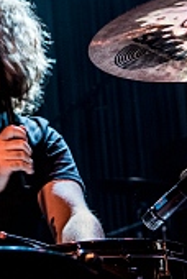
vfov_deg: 12.1
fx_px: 1311
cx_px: 81
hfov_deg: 8.2
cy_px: 87
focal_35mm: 169
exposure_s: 1/80
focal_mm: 40
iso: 800
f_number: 2.8
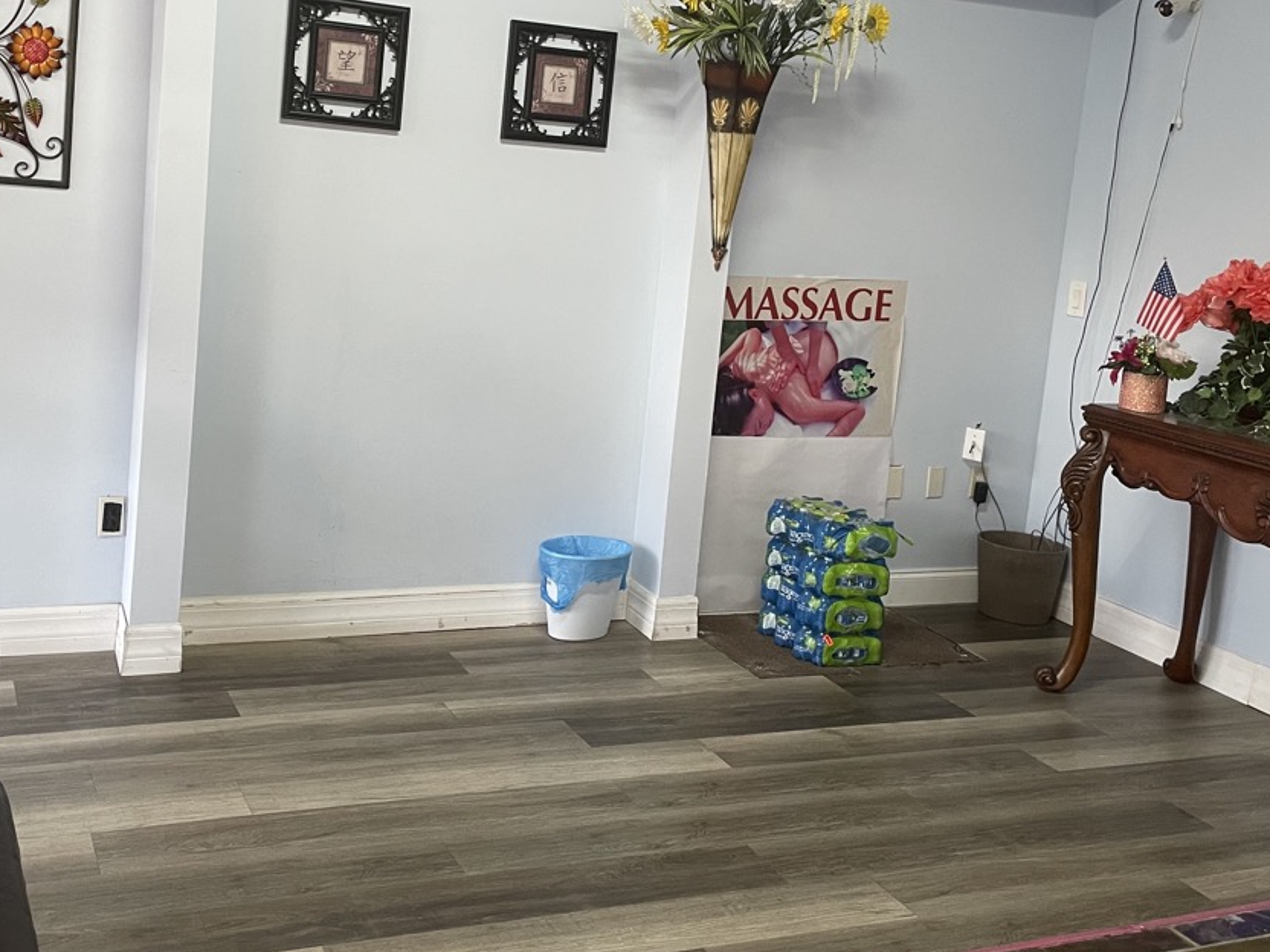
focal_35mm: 40
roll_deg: -4.7
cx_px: 517
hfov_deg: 46.6
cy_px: 340
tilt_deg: -7.8
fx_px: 1468
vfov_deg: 35.7
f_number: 1.6
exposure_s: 1/60
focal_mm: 4.2
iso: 160
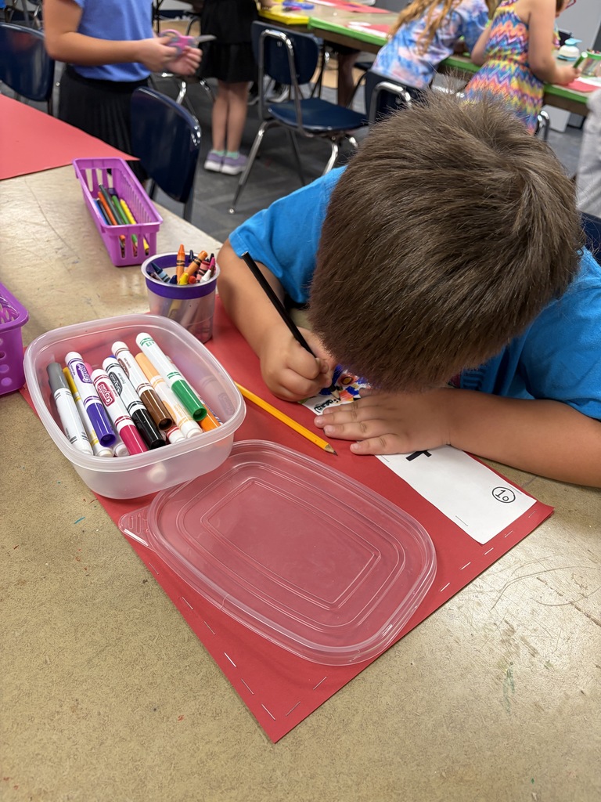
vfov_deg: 67.3
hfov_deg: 53.1
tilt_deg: -37.9
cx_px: 300
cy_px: 401
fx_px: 602
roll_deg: -8.4
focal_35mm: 26
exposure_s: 1/60
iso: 125
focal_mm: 5.96
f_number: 1.6
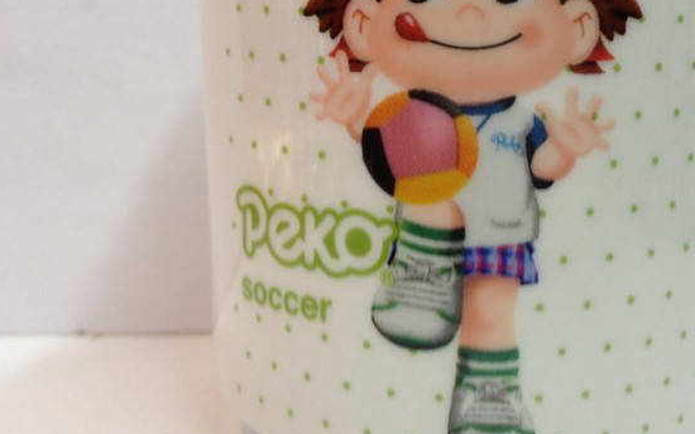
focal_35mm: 54
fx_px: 1023
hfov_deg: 36.9
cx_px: 493
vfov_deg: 23.9
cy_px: 170
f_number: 2.4
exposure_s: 1/33
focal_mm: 4.28
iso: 80
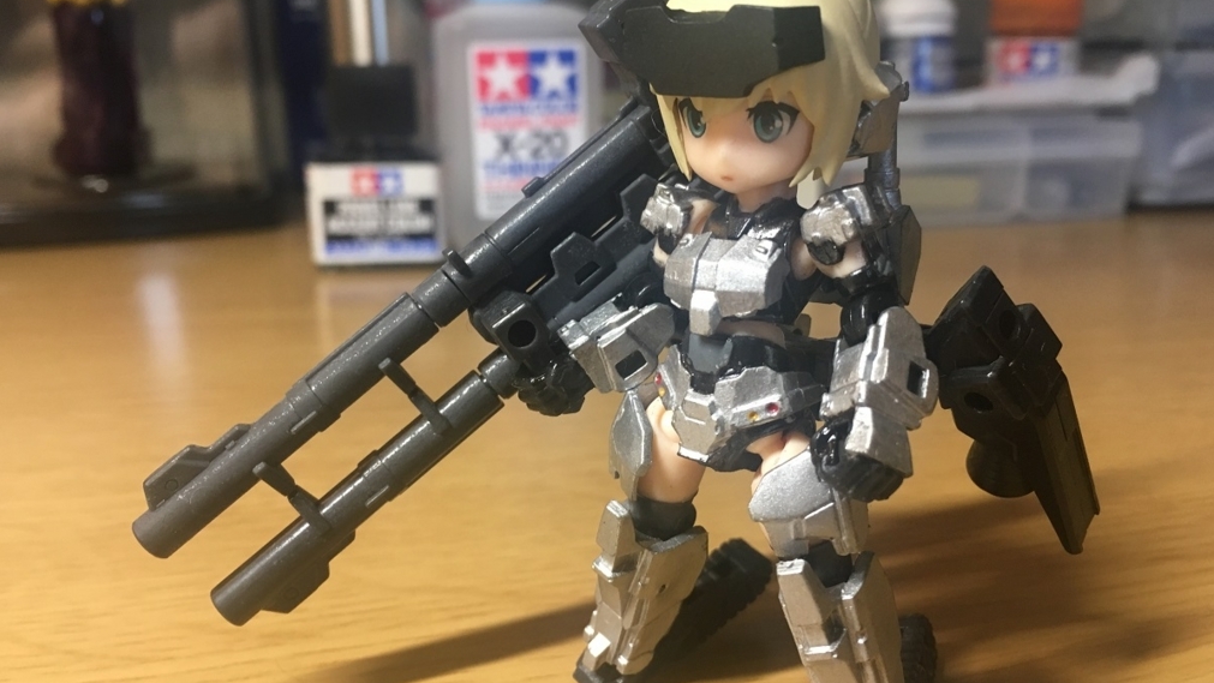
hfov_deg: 61.0
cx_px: 612
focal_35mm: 32
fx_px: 1030
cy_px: 323
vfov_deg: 36.7
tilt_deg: -14.9
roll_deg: +0.0
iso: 100
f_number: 2.2
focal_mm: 4.15
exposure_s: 1/30
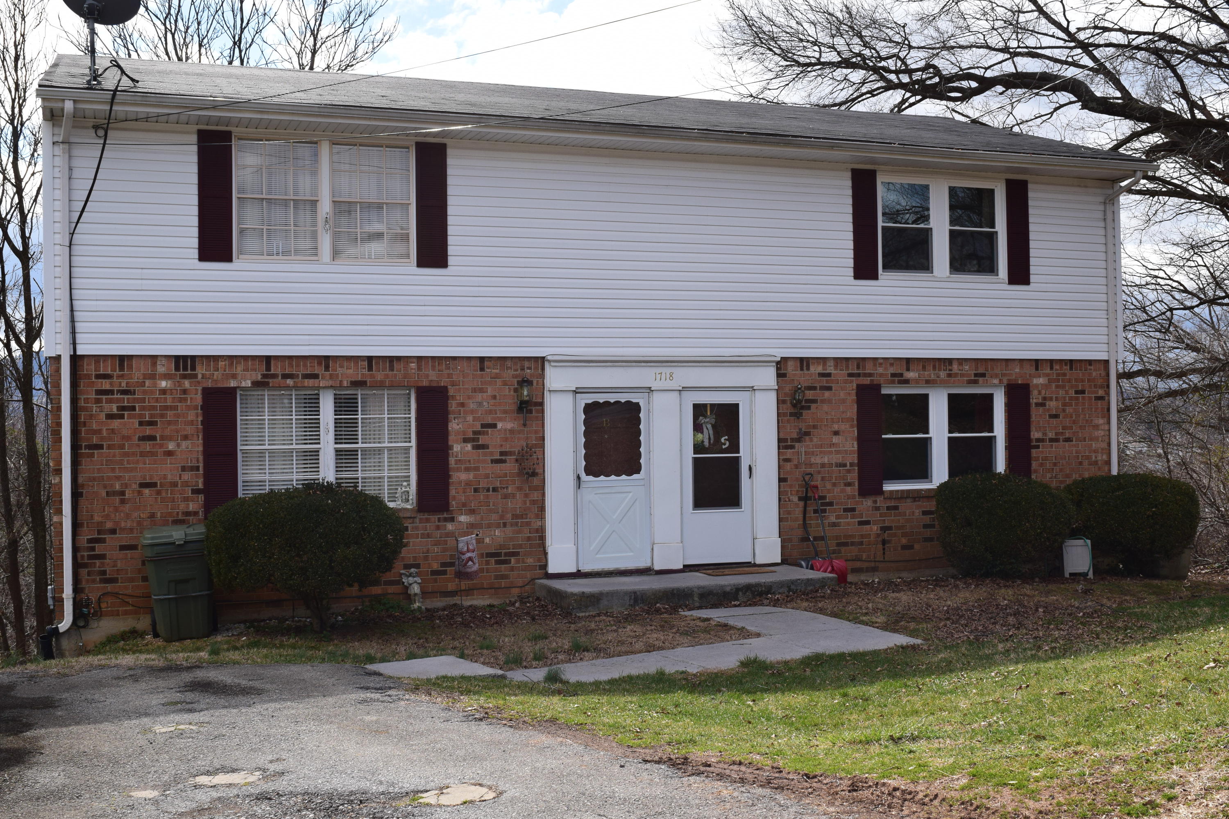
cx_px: 614
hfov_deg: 49.6
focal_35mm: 39
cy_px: 410
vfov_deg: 34.2
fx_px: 1331
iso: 400
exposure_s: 1/400
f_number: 11
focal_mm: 26
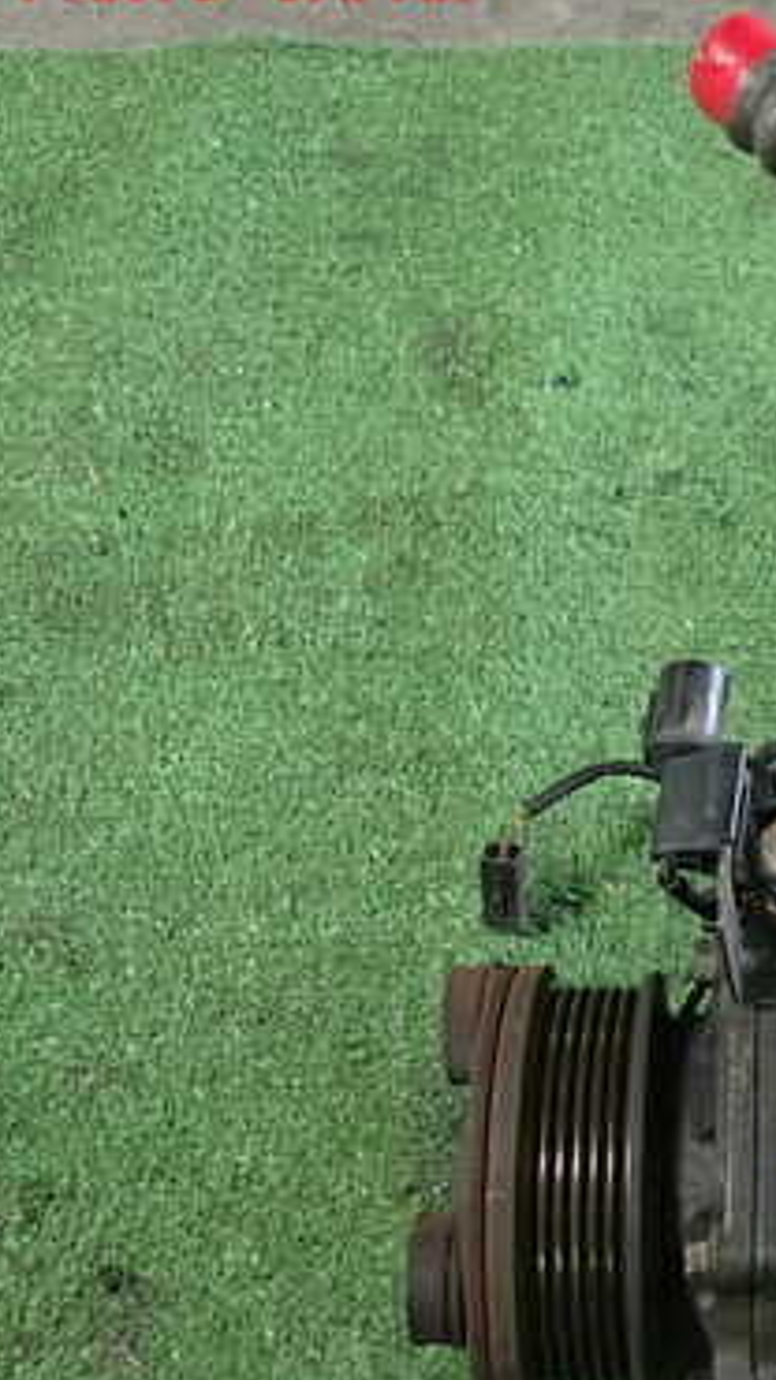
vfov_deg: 39.1
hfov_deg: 21.2
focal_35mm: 53
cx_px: 914
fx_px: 1940
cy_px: 768
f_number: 2.3
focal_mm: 5.4
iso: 250
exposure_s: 1/30
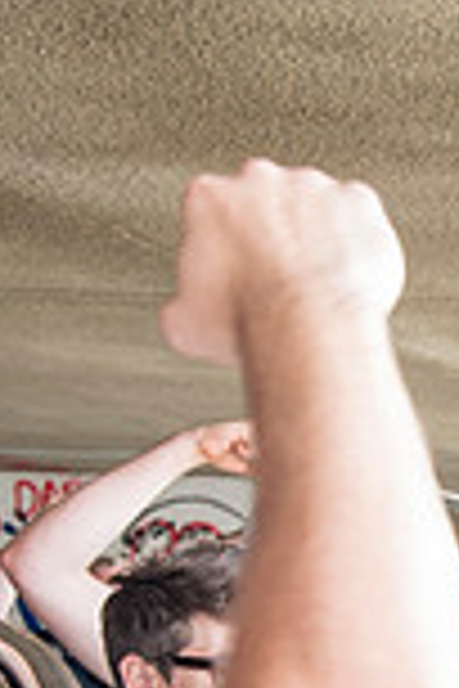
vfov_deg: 15.3
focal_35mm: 129
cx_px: 958
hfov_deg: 9.8
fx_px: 2467
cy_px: 821
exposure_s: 1/30
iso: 640
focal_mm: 34
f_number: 5
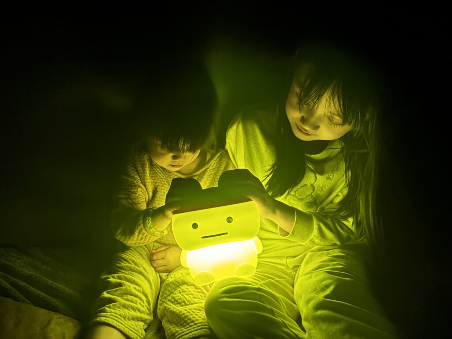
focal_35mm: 26
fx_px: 339
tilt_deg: -14.3
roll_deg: -3.3
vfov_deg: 53.1
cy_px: 170
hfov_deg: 67.3
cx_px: 226
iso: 1250
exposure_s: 1/15
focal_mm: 5.96
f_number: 1.6
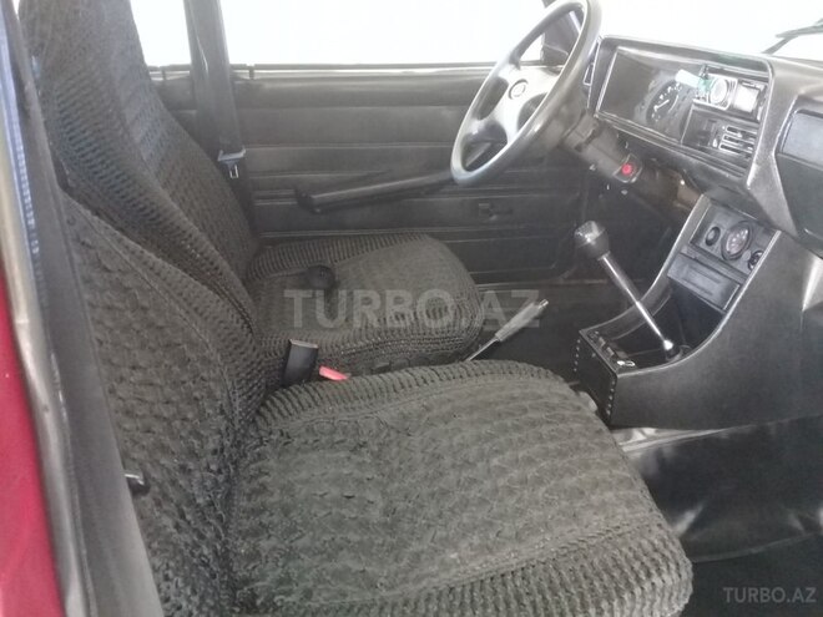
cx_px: 412
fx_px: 737
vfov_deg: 45.4
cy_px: 308
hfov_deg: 58.4
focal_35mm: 31
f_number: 2.2
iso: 400
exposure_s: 1/17
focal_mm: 3.3
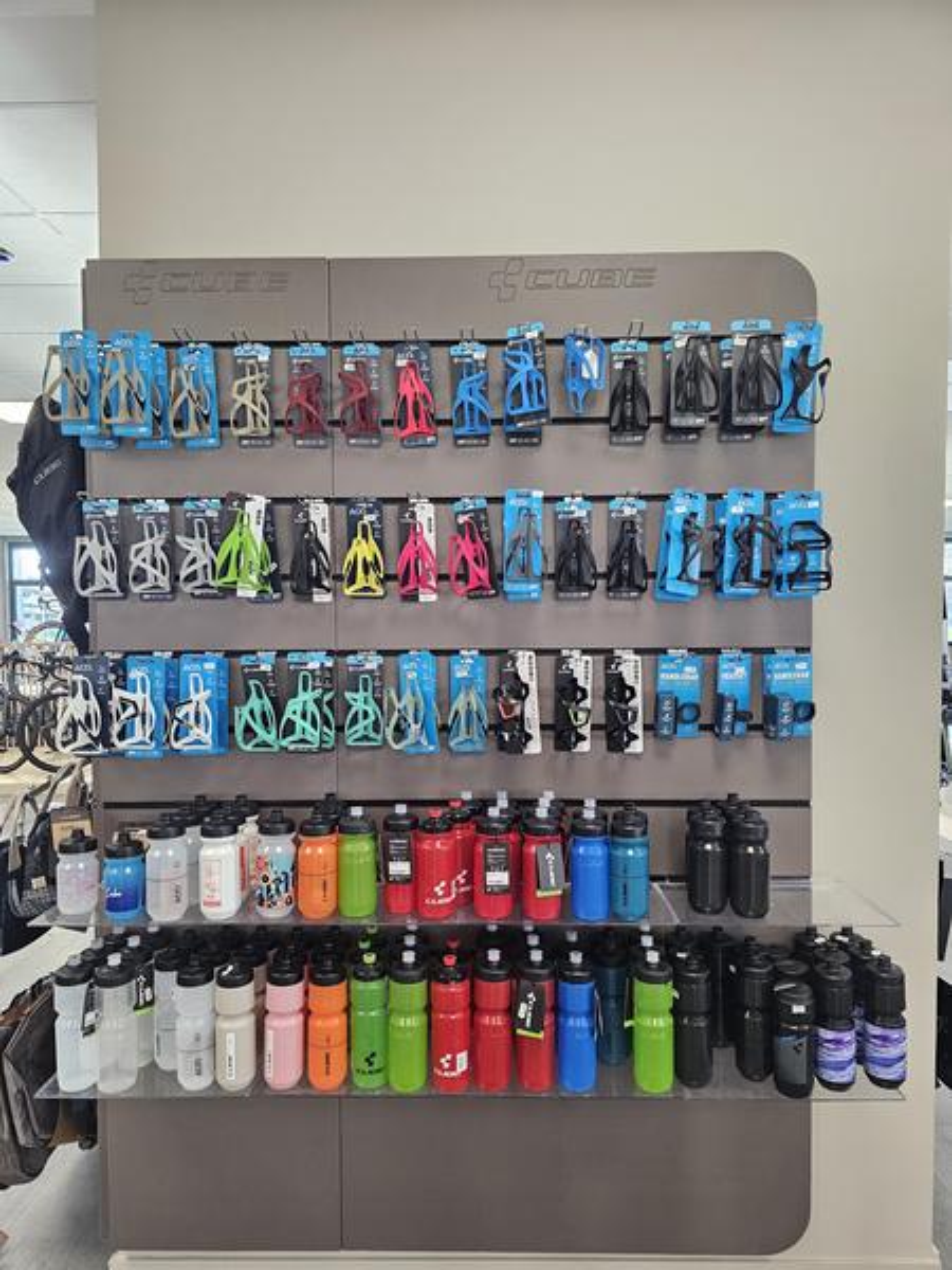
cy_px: 635
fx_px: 843
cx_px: 476
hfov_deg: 58.9
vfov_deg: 73.9
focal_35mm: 23
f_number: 1.7
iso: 200
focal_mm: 6.3
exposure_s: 1/100
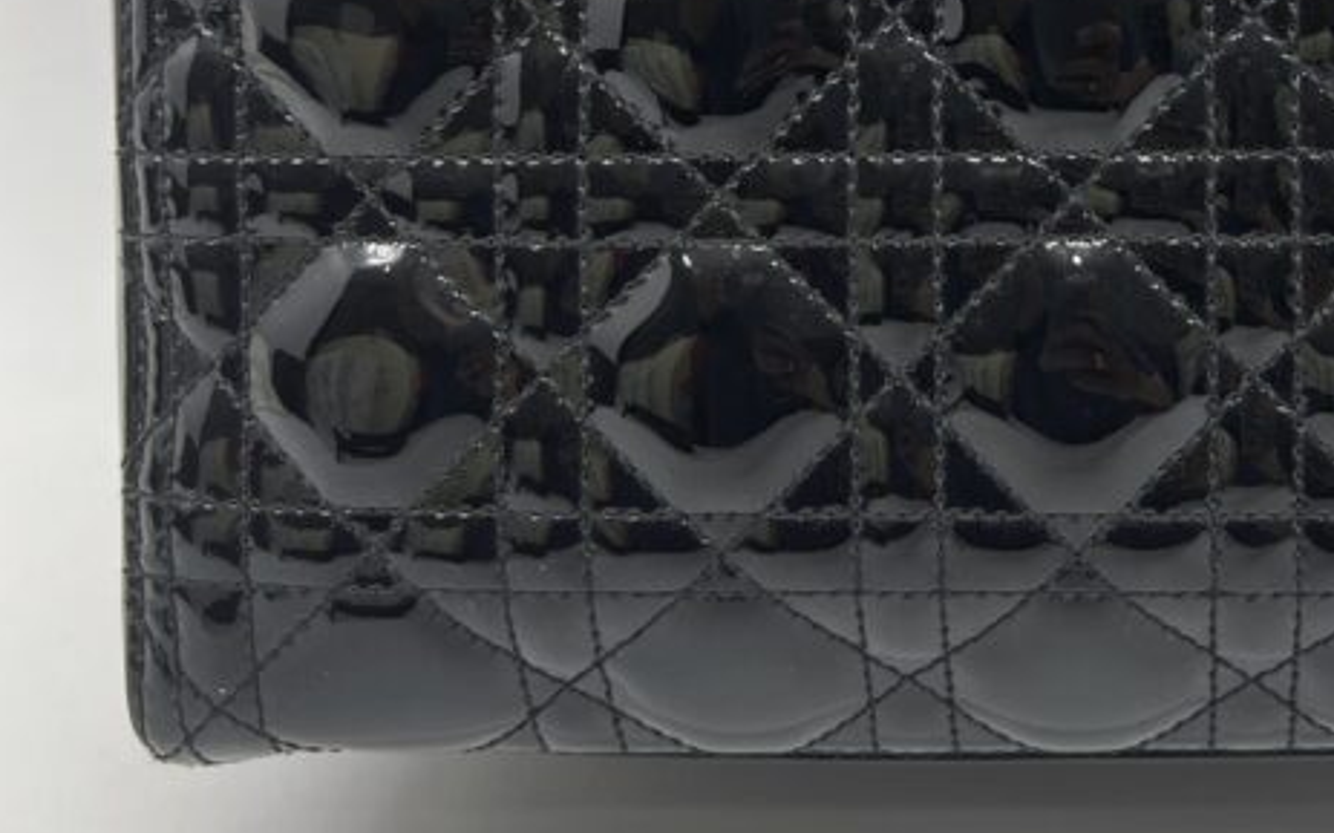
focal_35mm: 61
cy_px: -89
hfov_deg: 32.5
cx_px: 1089
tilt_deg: -18.7
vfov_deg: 20.3
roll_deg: +2.4
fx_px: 2217
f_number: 1.5
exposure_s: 1/100
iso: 50
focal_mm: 5.7
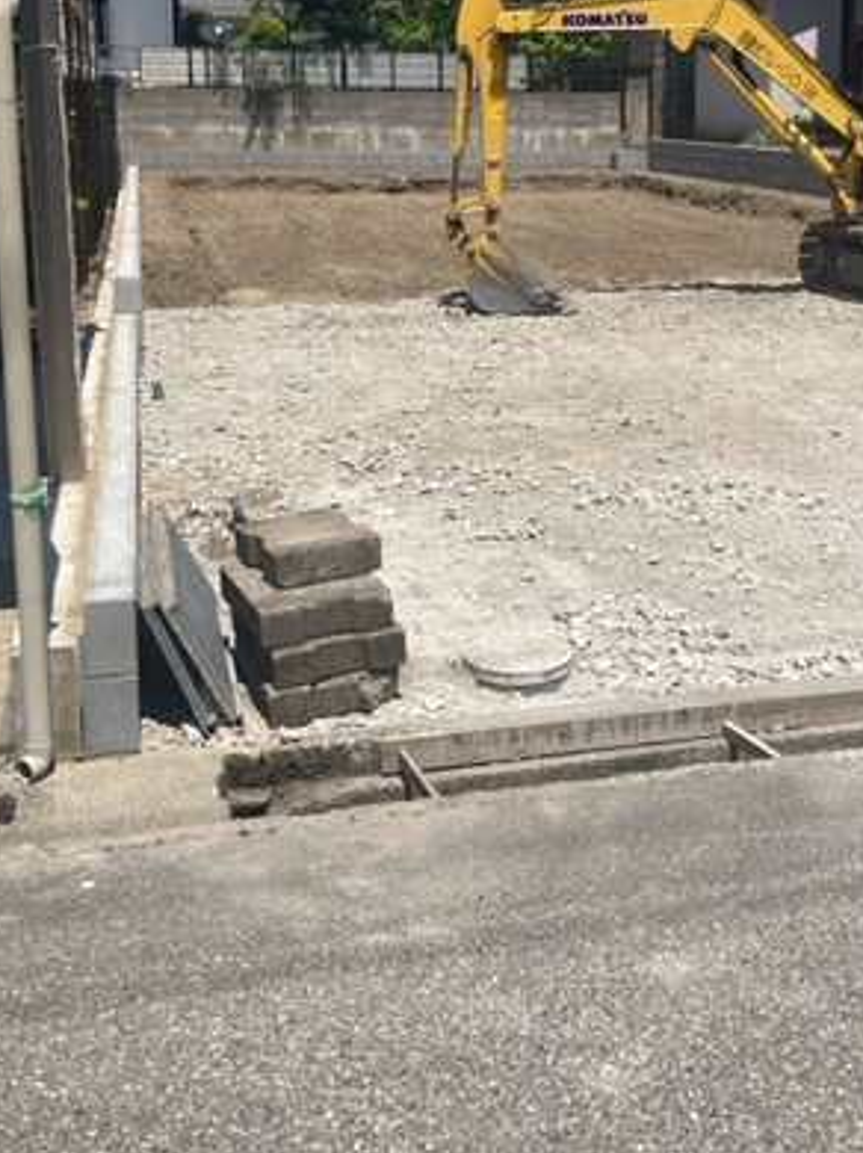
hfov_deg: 31.4
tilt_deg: -9.3
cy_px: 399
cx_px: 520
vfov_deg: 40.8
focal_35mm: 46
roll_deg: -0.4
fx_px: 1531
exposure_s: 1/3040
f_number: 1.8
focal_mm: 3.99
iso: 20
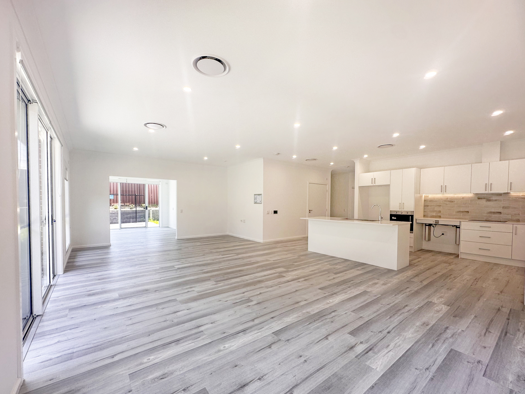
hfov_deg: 98.2
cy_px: 211
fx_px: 228
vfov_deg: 81.6
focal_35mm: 15
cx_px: 261
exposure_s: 1/145
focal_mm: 2.22
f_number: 2.2
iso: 40
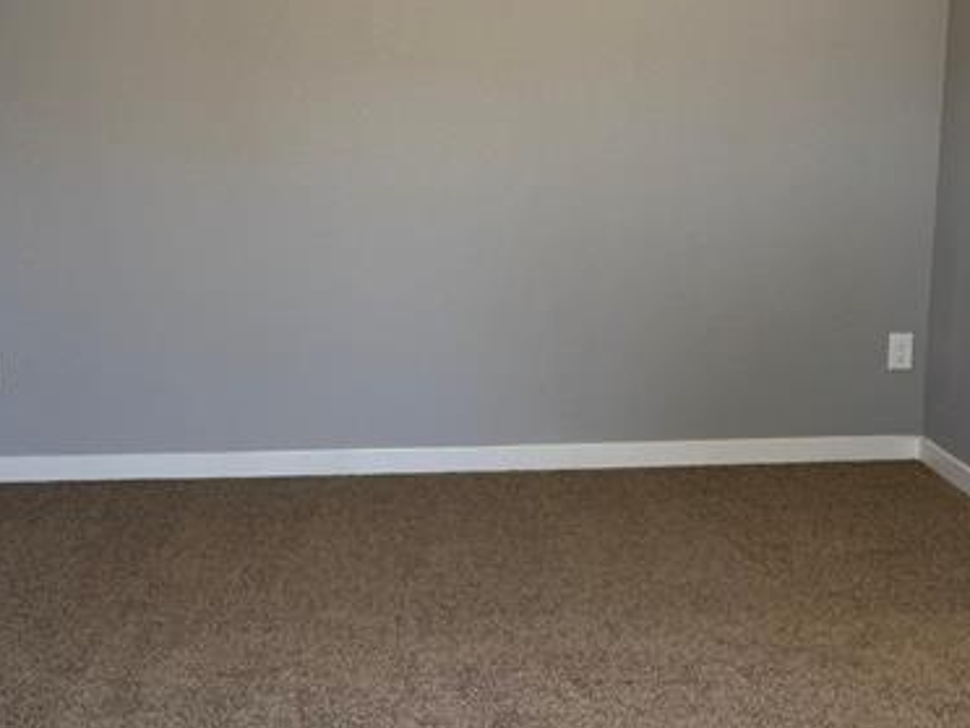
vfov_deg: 22.2
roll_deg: -0.1
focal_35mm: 66
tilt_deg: -8.6
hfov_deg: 29.3
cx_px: 394
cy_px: 309
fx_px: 1849
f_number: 1.78
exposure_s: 1/161
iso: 80
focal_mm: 6.76
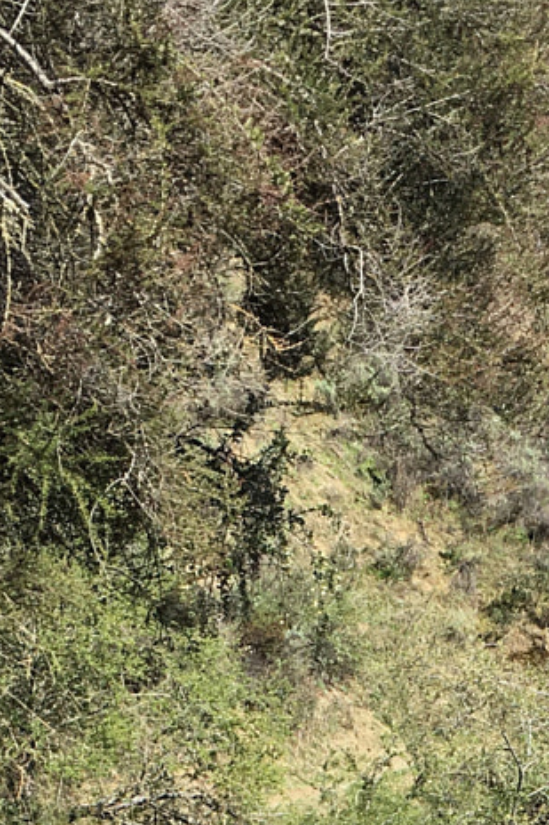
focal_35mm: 104
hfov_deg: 13.0
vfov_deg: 18.2
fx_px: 2381
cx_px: 506
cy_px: 1090
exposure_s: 1/793
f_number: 2.2
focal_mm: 4.15
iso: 25
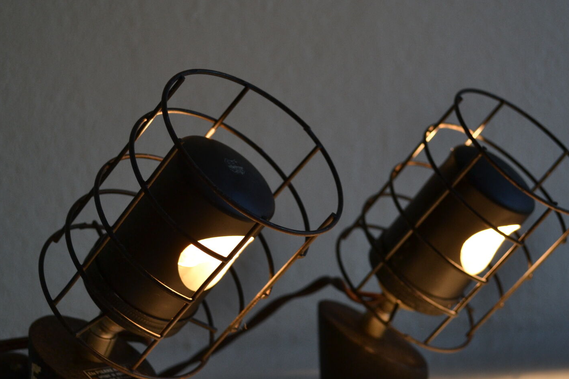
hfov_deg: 29.7
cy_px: 226
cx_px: 302
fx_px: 1075
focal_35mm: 68
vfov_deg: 20.0
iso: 400
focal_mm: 32
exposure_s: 1/100
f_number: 5
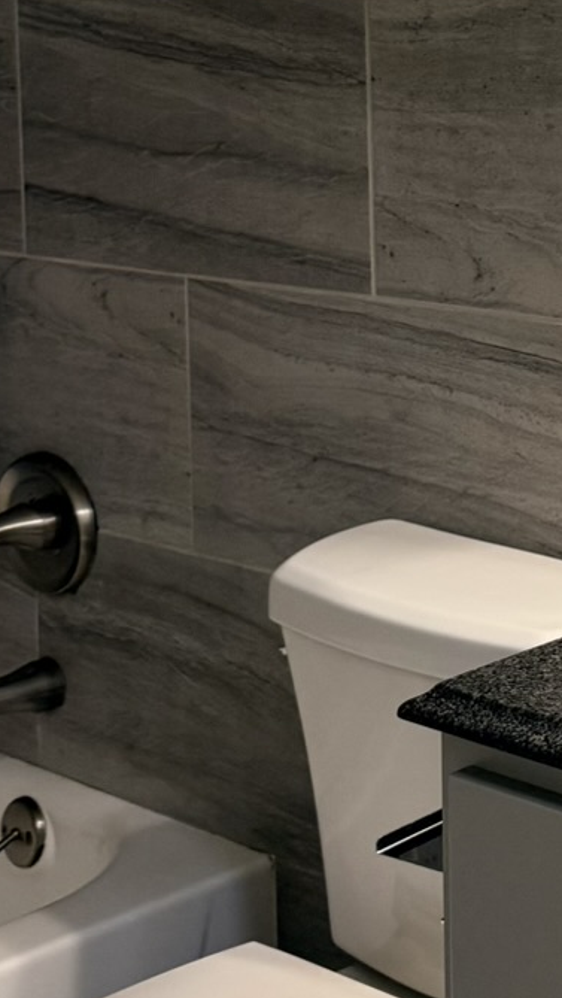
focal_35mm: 80
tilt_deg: -4.5
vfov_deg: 25.9
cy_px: 149
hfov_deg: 14.2
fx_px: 2116
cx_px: 818
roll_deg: +1.2
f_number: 1.78
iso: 200
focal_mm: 6.76
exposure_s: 1/166
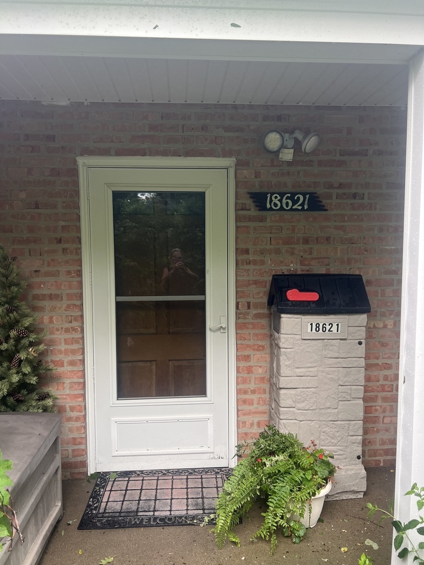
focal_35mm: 26
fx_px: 425
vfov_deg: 67.3
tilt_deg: -3.1
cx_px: 212
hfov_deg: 53.1
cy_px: 282
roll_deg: +0.1
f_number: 1.5
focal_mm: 5.7
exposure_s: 1/121
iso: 80
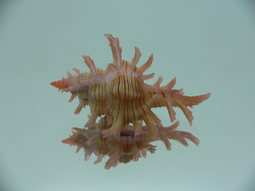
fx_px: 258
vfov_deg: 40.7
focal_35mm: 35
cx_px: 128
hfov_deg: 52.6
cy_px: 96
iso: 80
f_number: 2.8
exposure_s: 1/60
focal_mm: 4.6
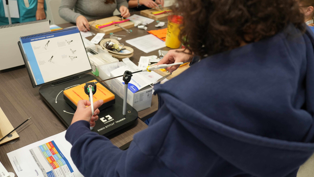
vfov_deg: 36.6
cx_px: 158
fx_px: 266
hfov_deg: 61.0
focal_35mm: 32
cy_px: 76
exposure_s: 1/160
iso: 1250
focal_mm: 30
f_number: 4
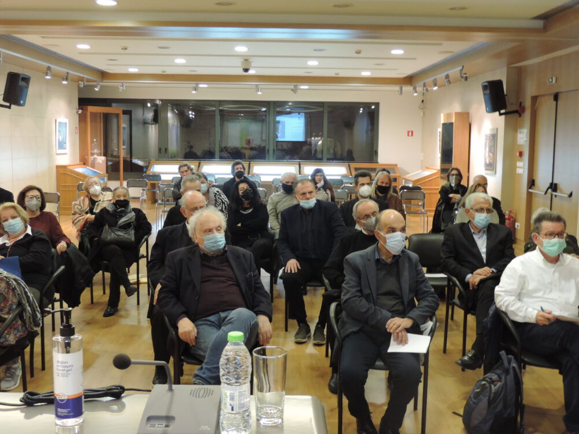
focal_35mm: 41
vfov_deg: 35.1
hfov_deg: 45.8
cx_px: 292
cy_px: 220
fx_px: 686
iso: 400
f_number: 3.3
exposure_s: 1/13
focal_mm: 7.1
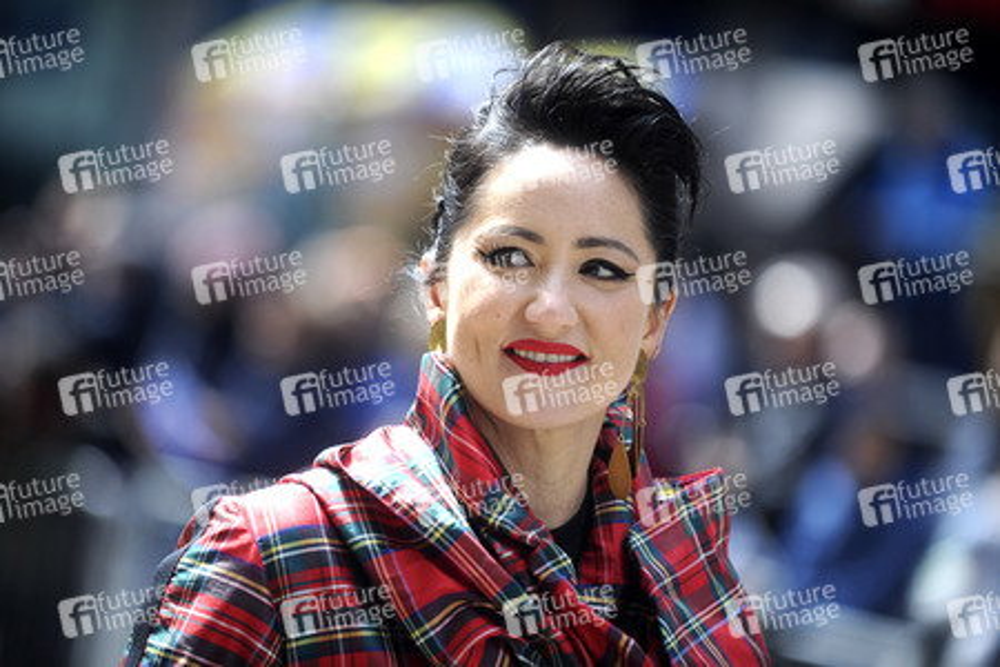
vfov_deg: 6.9
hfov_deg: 10.3
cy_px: 334
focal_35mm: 200
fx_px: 5555
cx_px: 500
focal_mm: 200
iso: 400
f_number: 9
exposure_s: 1/1250
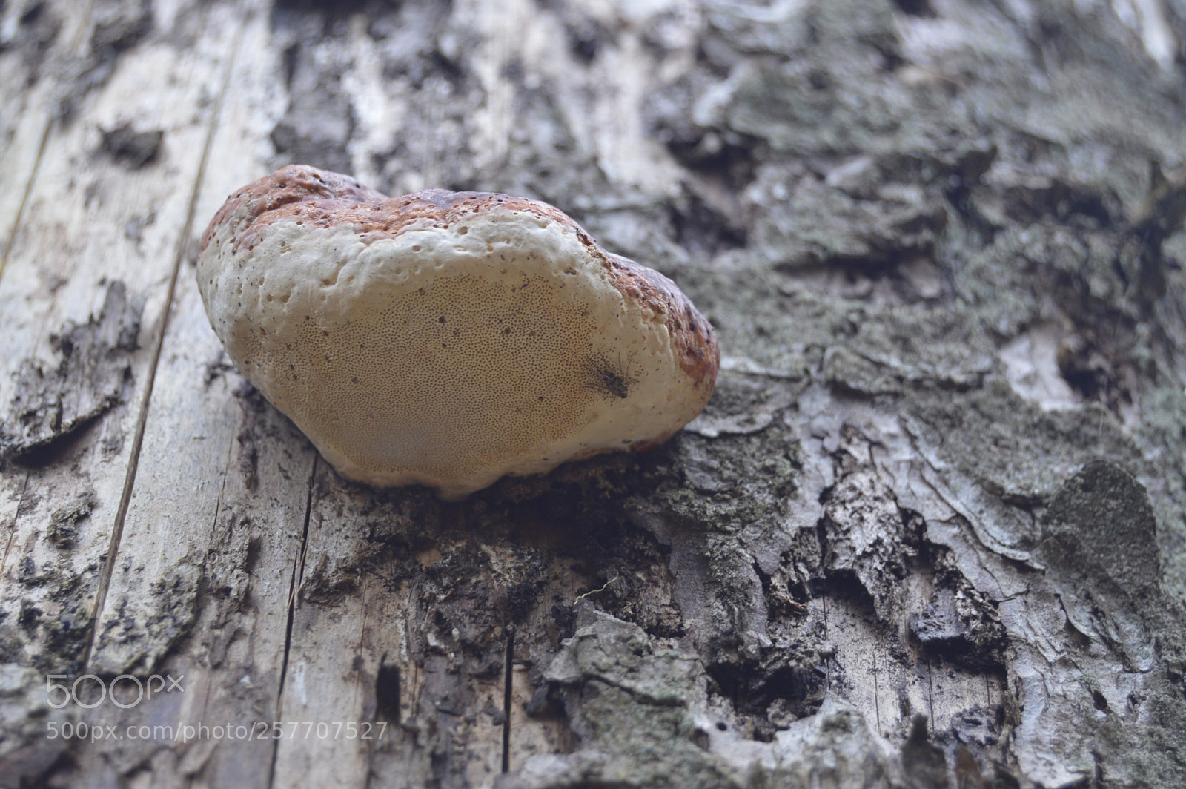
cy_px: 394
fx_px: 2716
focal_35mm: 82
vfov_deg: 16.5
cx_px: 593
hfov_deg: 24.6
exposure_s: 1/100
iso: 400
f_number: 5.6
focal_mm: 55
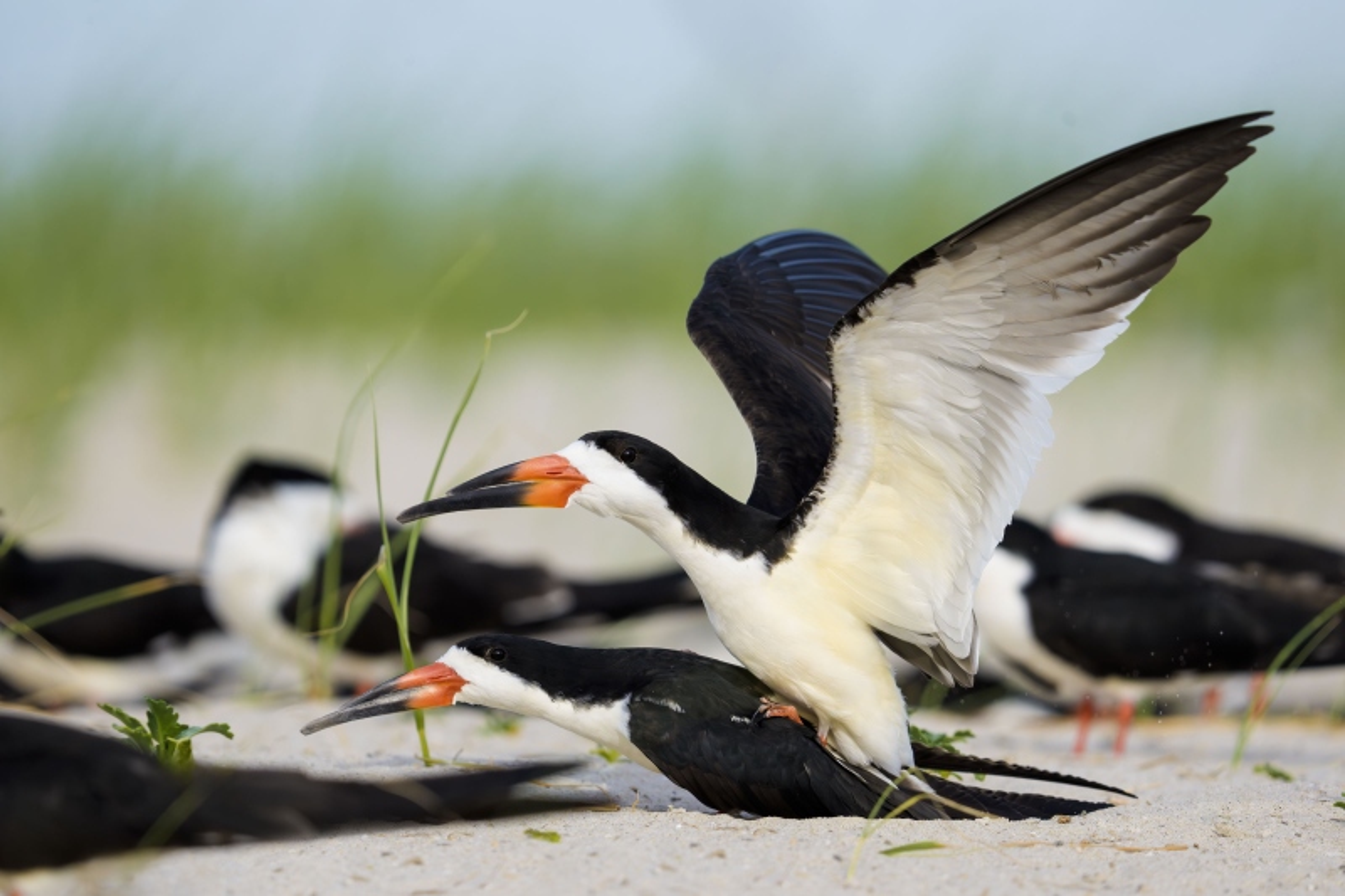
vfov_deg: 1.8
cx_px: 672
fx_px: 29134
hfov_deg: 2.6
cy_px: 448
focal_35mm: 780
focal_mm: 780
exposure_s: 1/3200
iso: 2000
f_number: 8
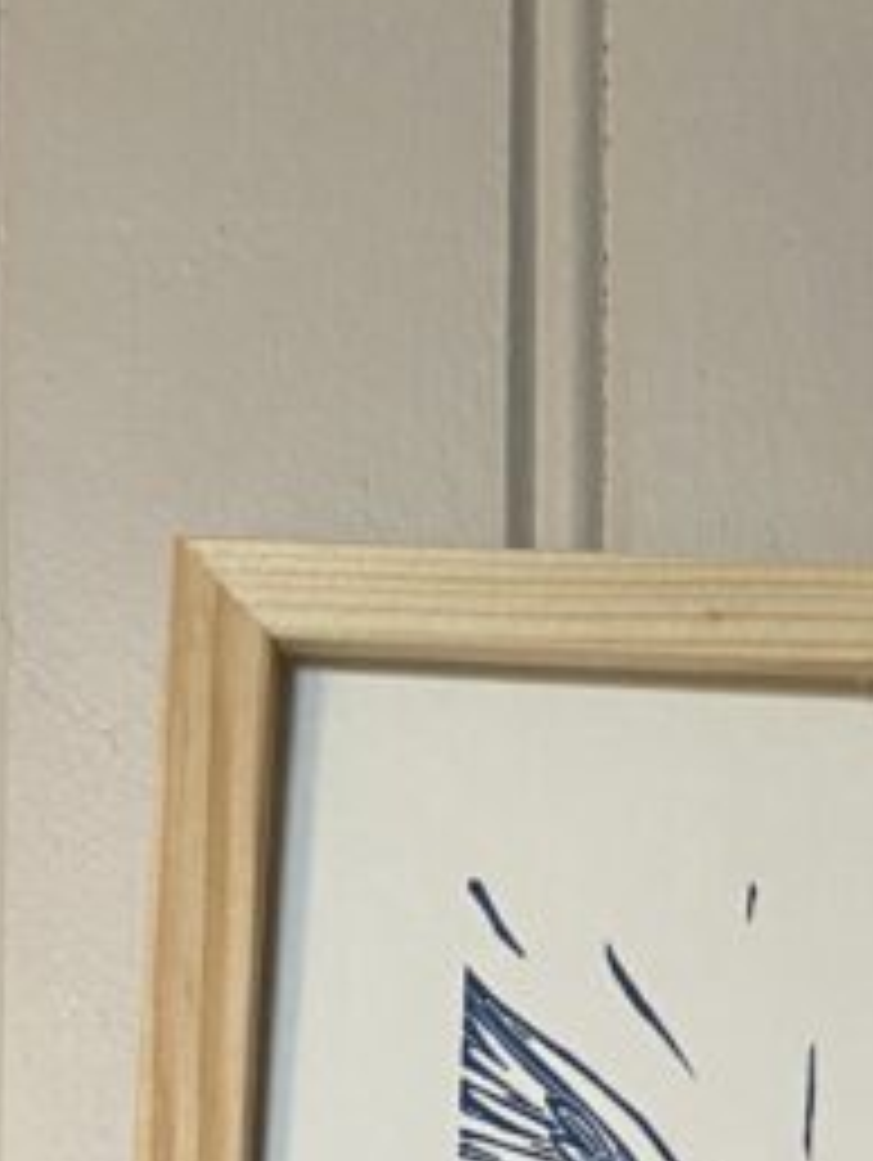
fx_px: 3458
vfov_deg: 17.3
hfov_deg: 14.1
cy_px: 1701
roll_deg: +1.1
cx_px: 909
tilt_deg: +5.2
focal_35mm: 103
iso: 250
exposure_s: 1/50
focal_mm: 4.25
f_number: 1.8
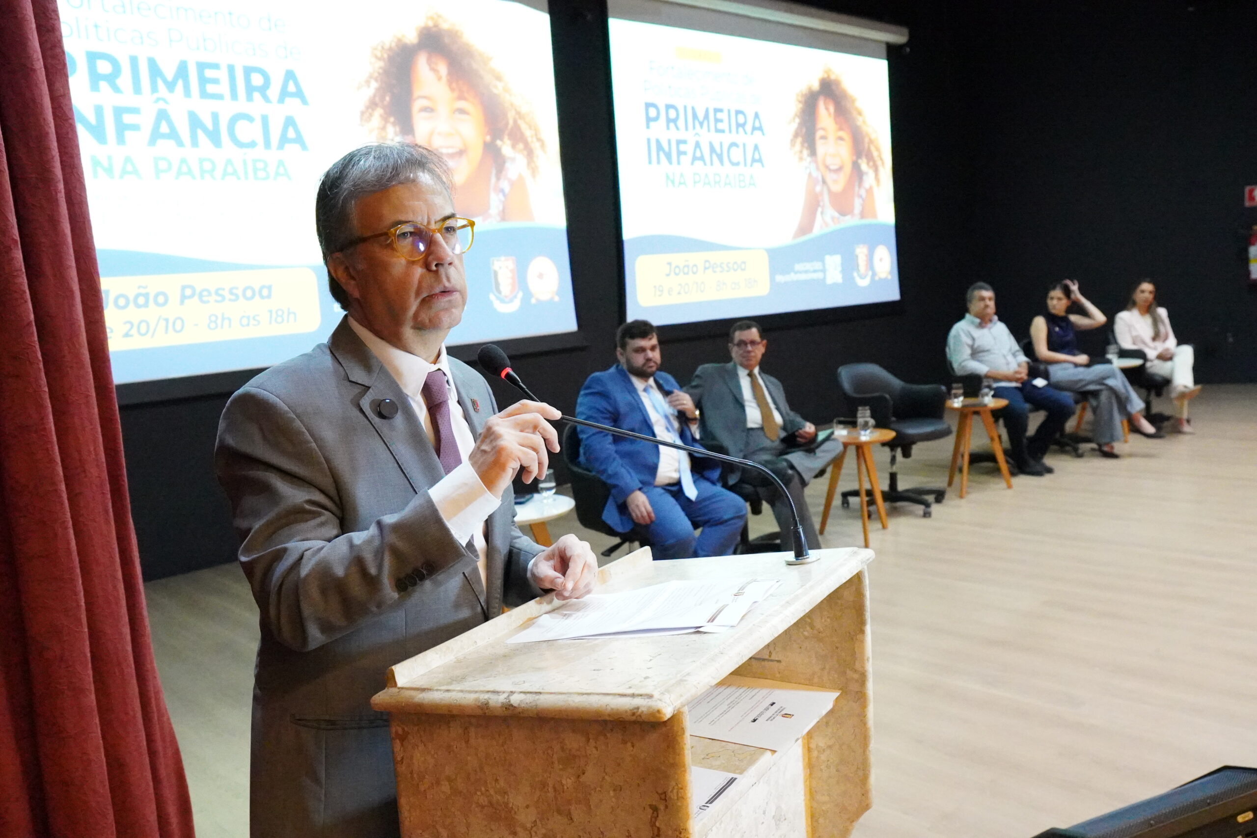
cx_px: 628
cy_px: 419
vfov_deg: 45.7
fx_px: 995
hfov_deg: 64.6
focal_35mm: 28
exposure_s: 1/160
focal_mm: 19
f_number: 4.5
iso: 12800
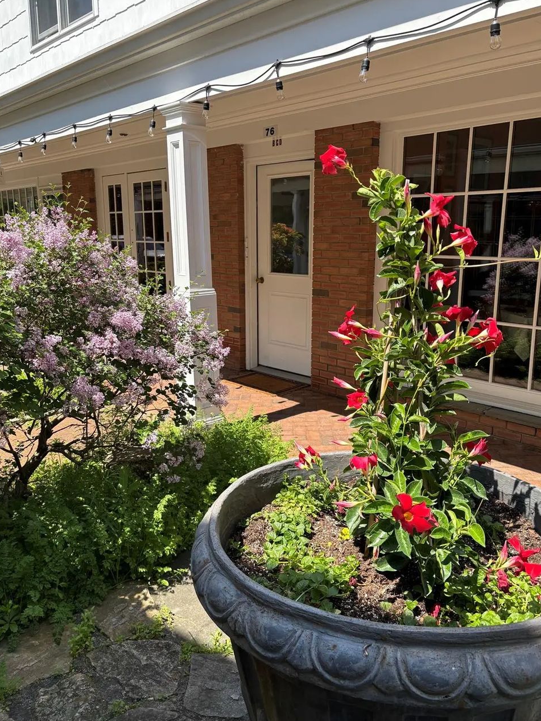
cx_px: 276
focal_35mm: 28
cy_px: 359
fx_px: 583
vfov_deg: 63.4
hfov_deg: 49.7
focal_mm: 5.96
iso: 50
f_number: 1.6
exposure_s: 1/1068
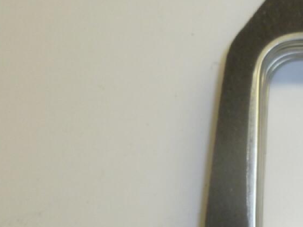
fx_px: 700
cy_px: 192
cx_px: 365
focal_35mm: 80
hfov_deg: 22.5
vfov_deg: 18.2
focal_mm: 5
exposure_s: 1/30
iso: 160
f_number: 3.3
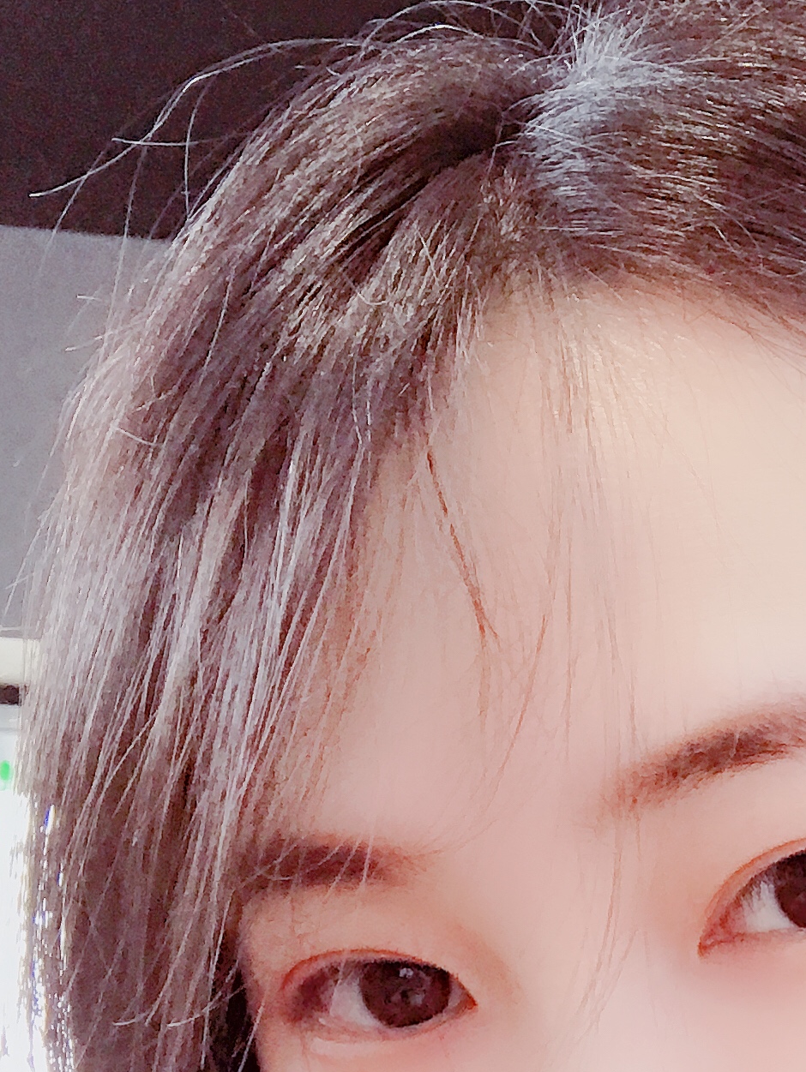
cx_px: 933
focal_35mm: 79
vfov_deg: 23.6
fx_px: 2450
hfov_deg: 17.9
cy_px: 1075
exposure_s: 1/33
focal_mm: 2.87
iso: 50
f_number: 2.2
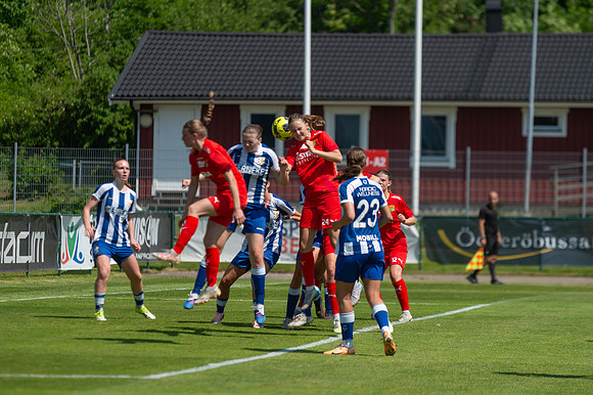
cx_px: 296
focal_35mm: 225
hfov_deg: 9.1
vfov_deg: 6.1
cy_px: 198
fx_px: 3709
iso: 140
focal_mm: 200
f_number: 3.2
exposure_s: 1/2500
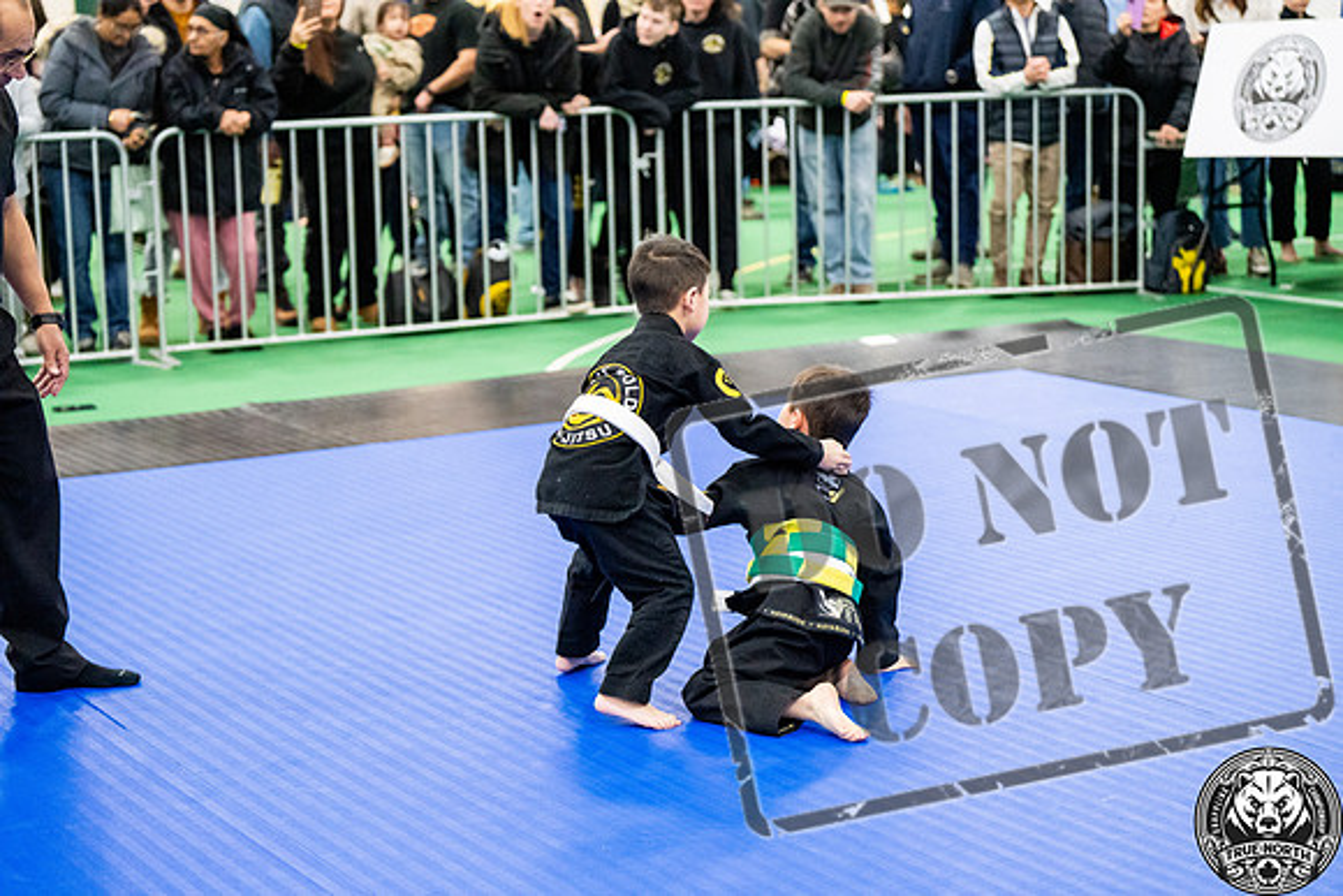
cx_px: 672
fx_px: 2612
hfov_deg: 28.8
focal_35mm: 70
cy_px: 448
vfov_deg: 19.5
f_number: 2.8
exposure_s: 1/500
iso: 6400
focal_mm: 70
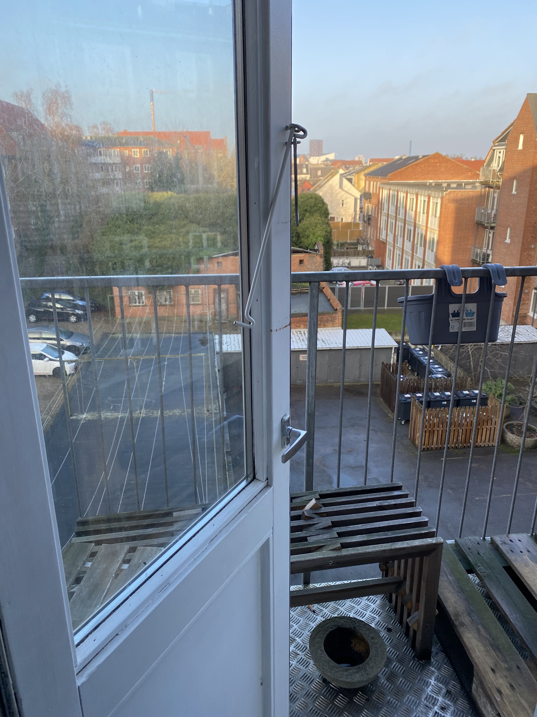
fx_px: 538
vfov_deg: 67.3
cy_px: 358
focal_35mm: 26
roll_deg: +1.5
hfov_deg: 53.1
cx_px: 268
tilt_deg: -18.2
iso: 32
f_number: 1.8
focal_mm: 4.25
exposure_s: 1/276
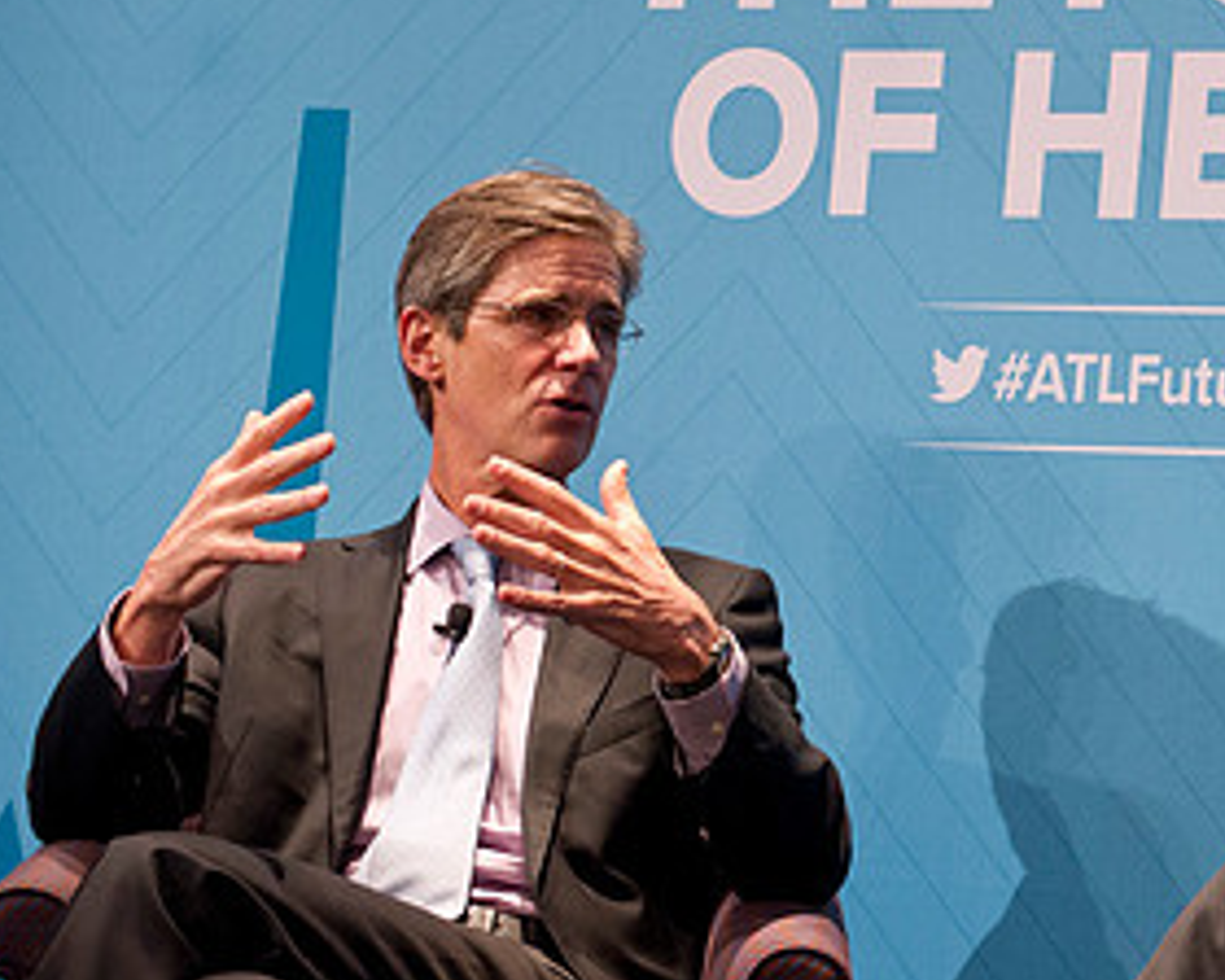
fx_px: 8810
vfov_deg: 6.4
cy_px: 144
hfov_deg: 7.9
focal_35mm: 243
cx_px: 1242
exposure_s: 1/125
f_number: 4
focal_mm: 125
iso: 2500
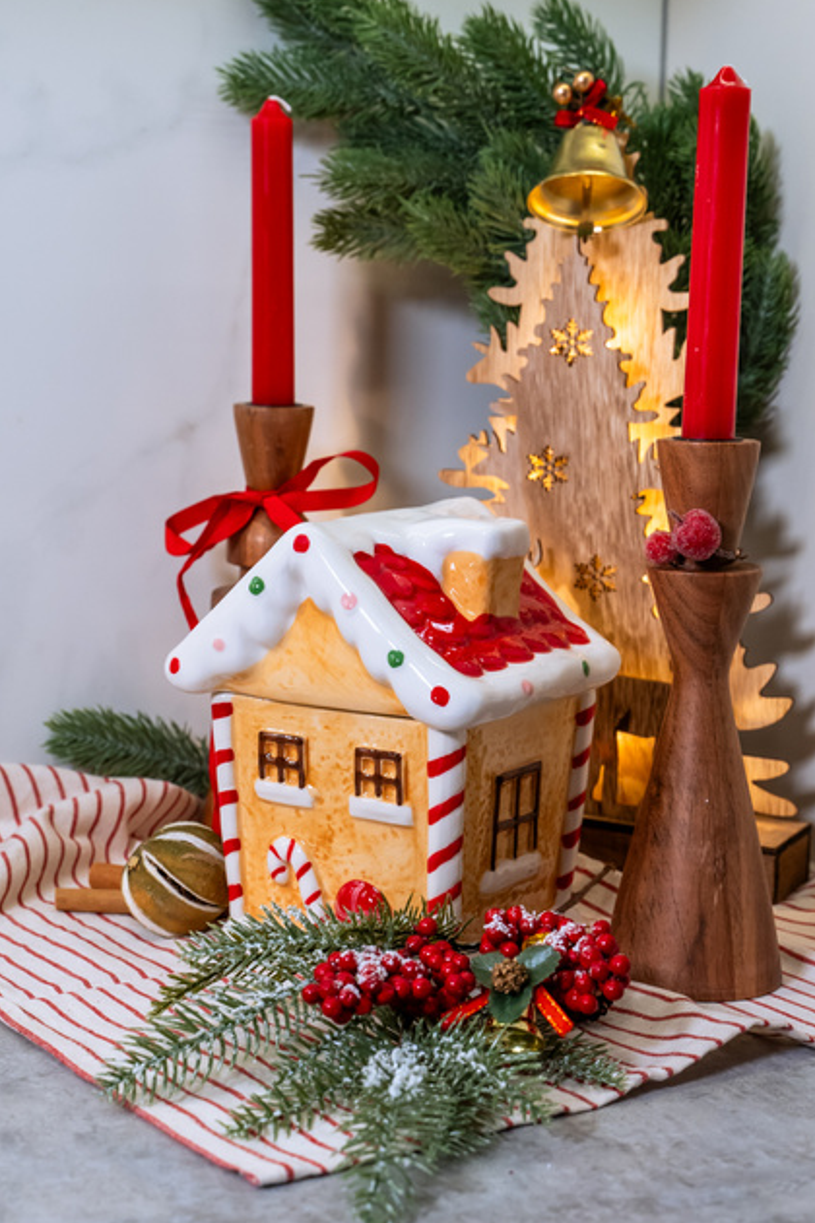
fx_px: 2105
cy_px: 608
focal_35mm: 62
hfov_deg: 21.9
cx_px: 412
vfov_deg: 32.4
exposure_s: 1/50
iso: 1000
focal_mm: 41
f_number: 5.6
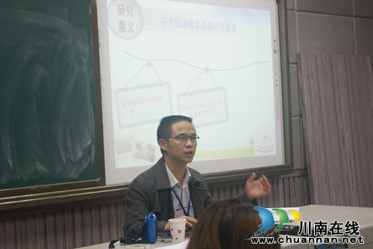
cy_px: 124
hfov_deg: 24.6
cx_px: 186
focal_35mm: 82
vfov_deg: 16.6
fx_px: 855
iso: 400
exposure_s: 1/25
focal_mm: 55
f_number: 5.6
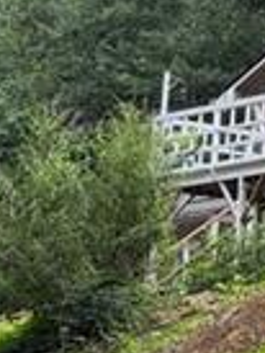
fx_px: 2741
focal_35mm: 269
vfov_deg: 7.3
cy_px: 75
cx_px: 466
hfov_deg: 5.5
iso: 80
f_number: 1.78
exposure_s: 1/1100
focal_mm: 6.76
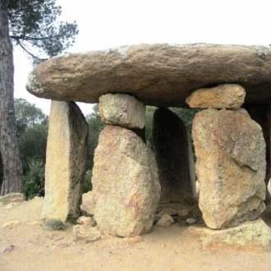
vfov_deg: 40.0
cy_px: 136
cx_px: 177
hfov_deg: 39.6
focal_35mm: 42
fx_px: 372
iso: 50
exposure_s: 1/125
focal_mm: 5.7
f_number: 2.8
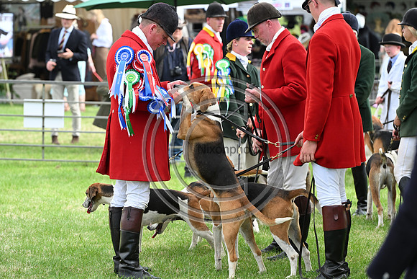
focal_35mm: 175
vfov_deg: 7.9
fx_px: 2027
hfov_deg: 11.7
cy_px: 140
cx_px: 208
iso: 900
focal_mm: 175
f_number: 5.6
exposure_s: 1/1000
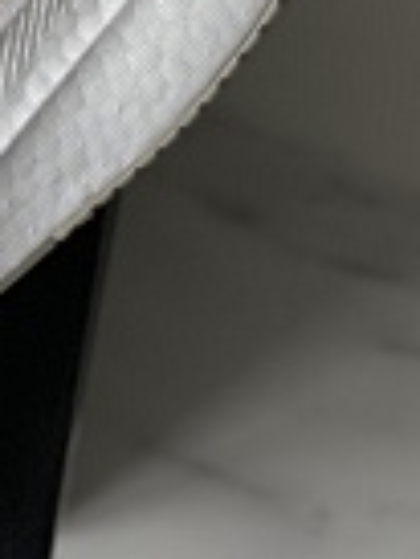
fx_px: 3780
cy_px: -80
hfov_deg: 6.2
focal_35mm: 234
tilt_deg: -79.9
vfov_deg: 8.4
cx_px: -444
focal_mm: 7.5
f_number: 2.2
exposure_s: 1/121
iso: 100
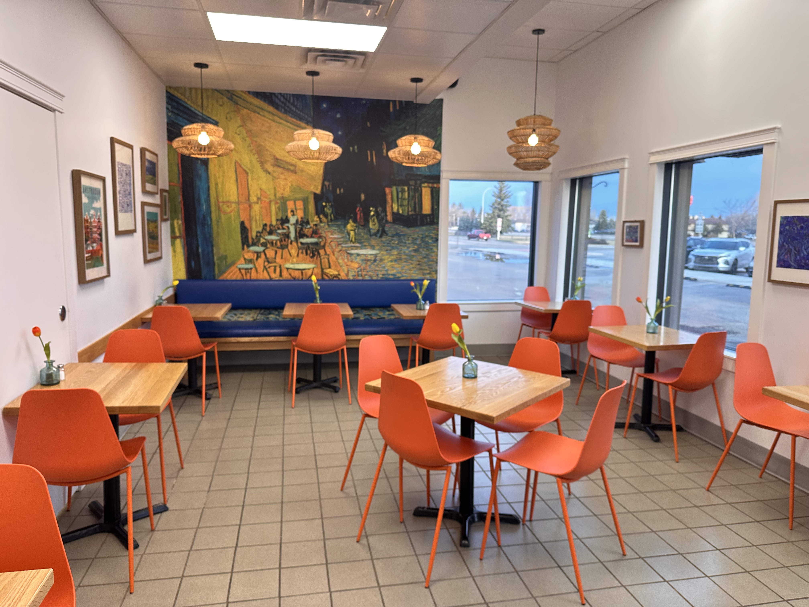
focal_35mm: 24
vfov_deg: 56.8
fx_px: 561
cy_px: 304
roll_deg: -1.2
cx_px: 404
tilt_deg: -8.0
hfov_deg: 71.6
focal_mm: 6.86
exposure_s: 1/60
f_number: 1.78
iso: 320
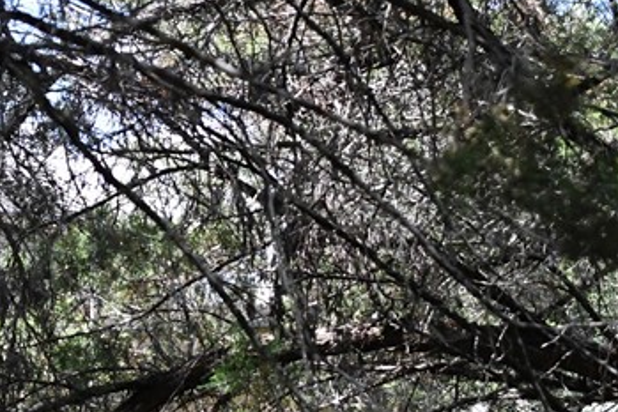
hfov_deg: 23.9
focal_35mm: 84
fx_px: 1443
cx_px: 138
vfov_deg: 16.2
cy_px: 315
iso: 3200
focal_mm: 18
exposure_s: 1/8000
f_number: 3.5
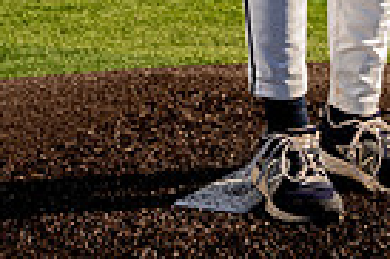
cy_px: -364
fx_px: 1526
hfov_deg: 14.4
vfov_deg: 8.8
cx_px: 379
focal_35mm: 141
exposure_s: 1/250
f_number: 9
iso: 160
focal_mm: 43
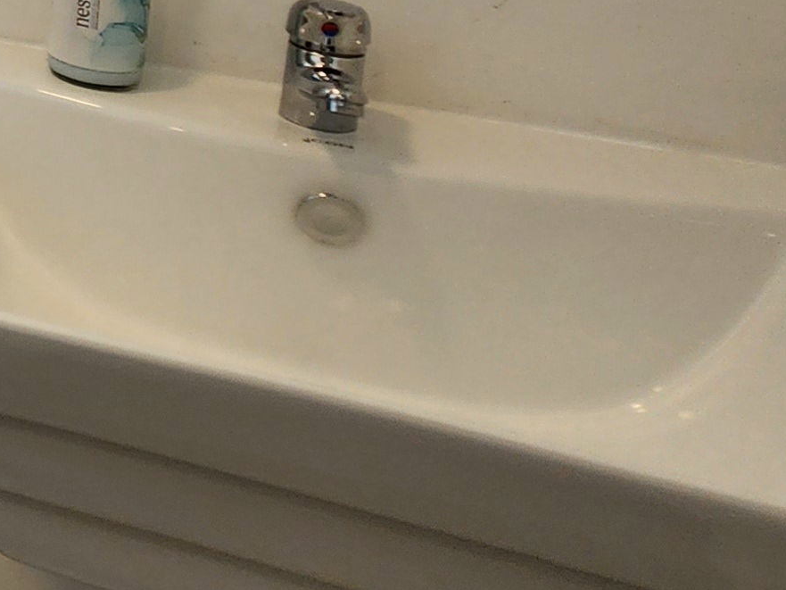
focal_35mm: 59
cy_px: -269
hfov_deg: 18.9
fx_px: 1340
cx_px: -804
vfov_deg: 21.3
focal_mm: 2.2
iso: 80
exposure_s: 1/100
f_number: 2.2
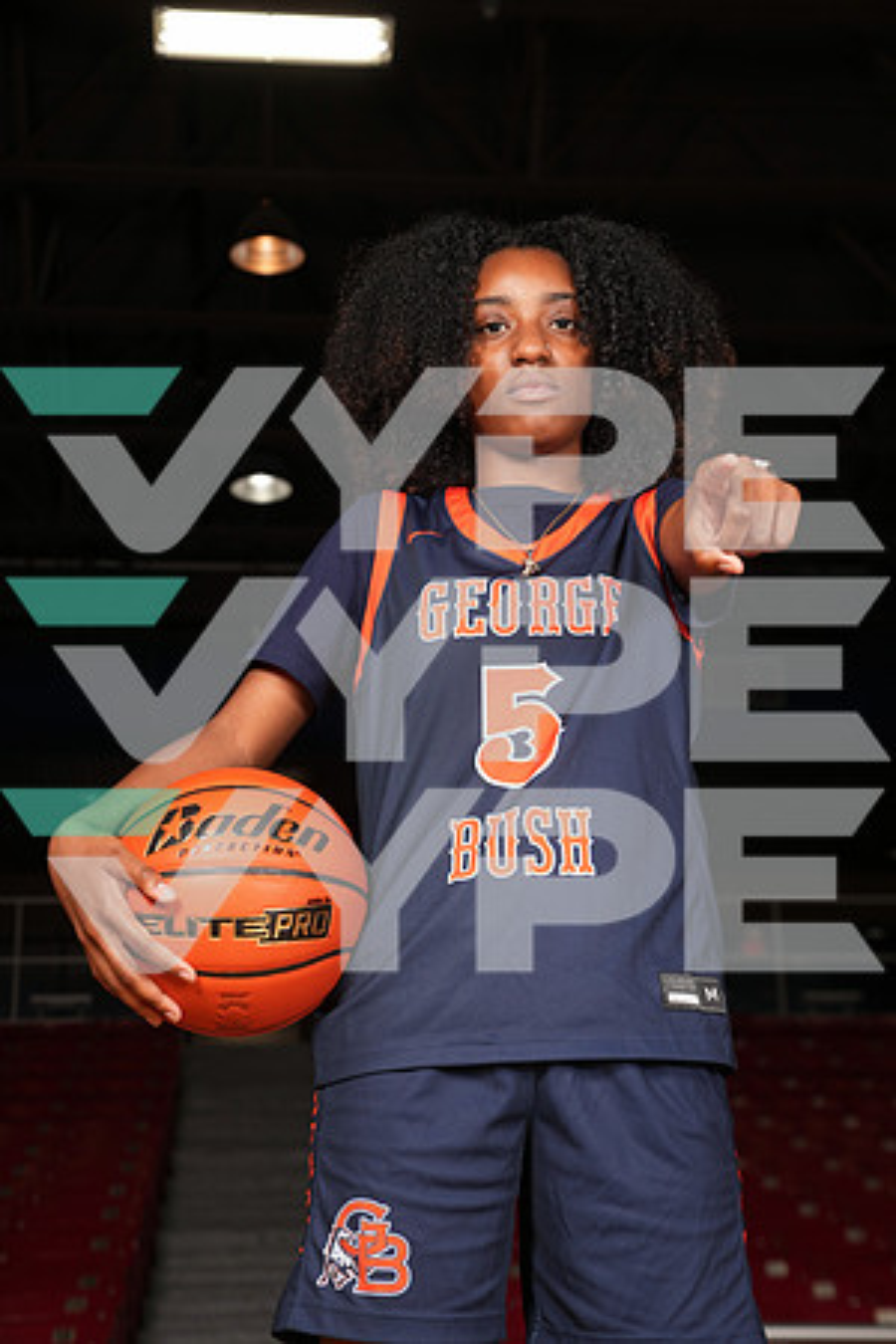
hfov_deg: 19.5
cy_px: 672
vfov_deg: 28.8
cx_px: 448
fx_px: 2613
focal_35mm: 70
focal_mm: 70
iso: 400
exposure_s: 1/200
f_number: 6.3
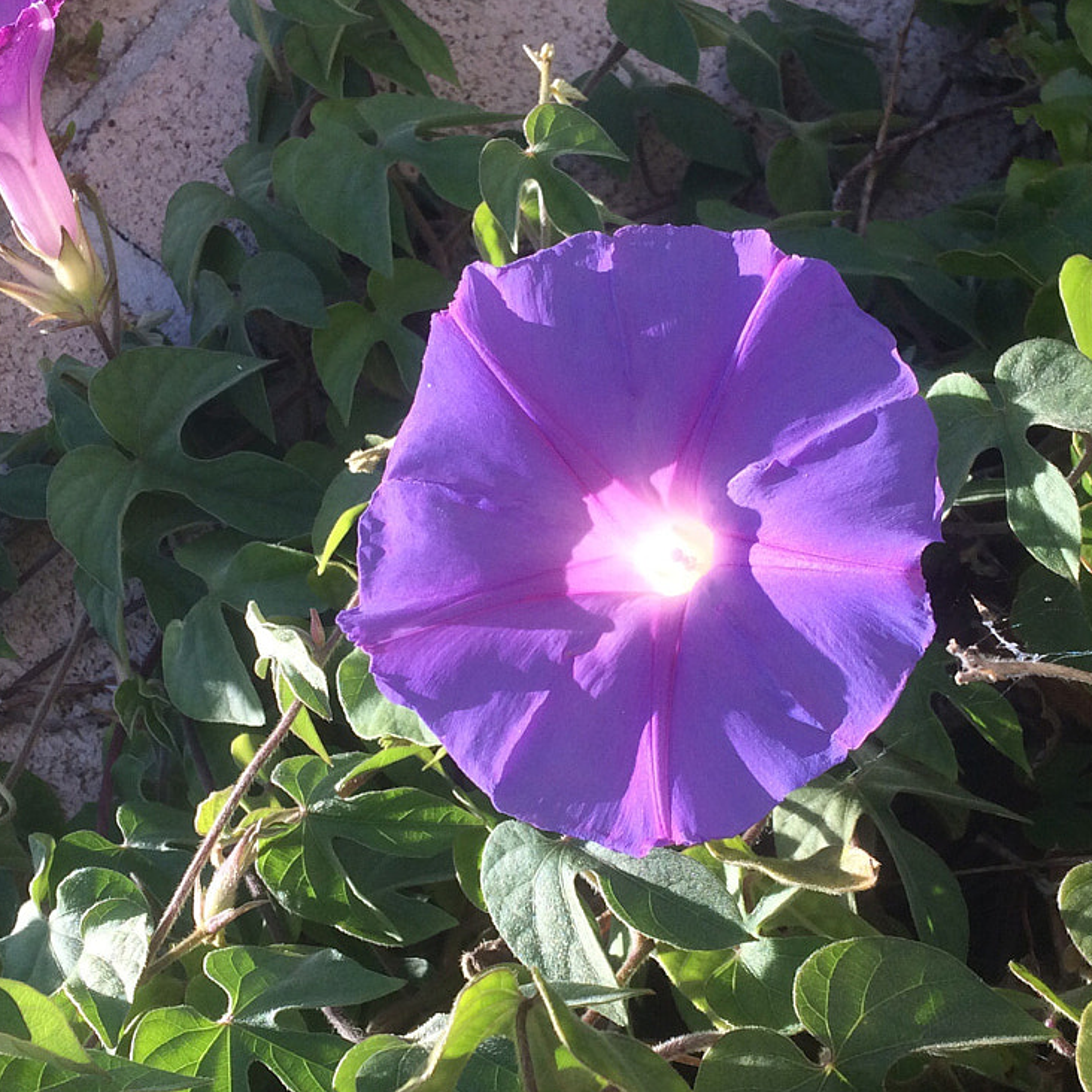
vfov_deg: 30.5
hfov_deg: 30.6
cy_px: 607
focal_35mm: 56
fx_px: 1999
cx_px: 530
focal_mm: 4.15
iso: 32
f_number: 2.2
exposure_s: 1/789
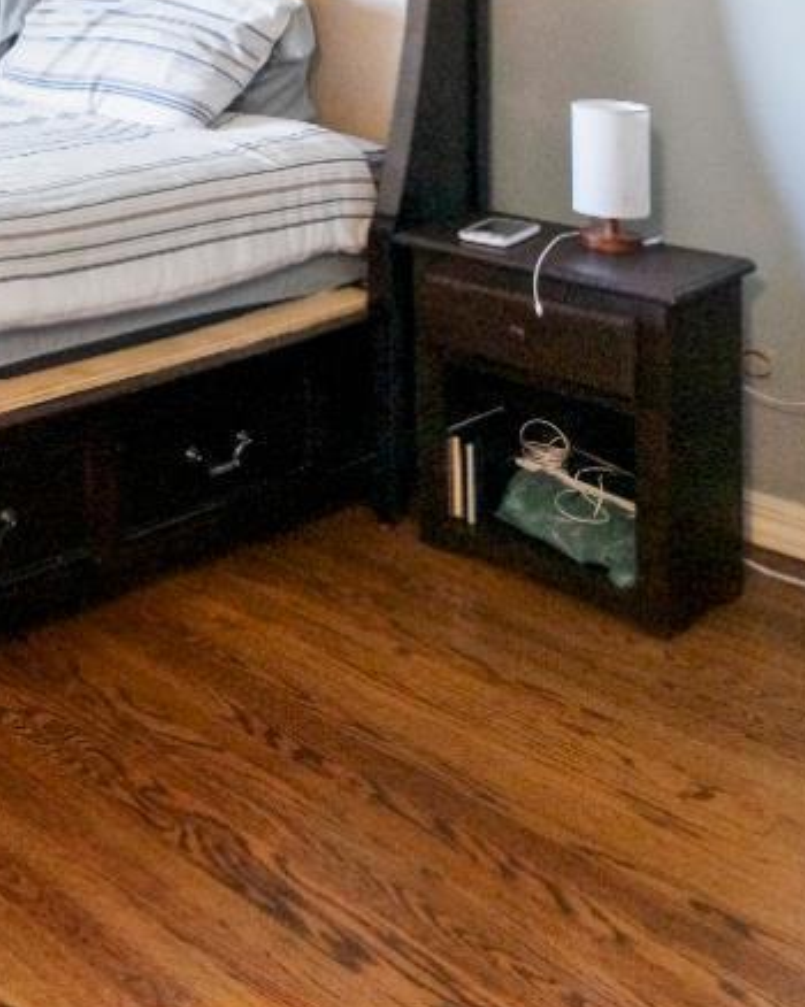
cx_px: -290
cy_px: -131
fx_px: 1341
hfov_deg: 27.0
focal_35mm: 45
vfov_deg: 34.7
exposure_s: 1/60
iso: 320
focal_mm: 14
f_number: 11
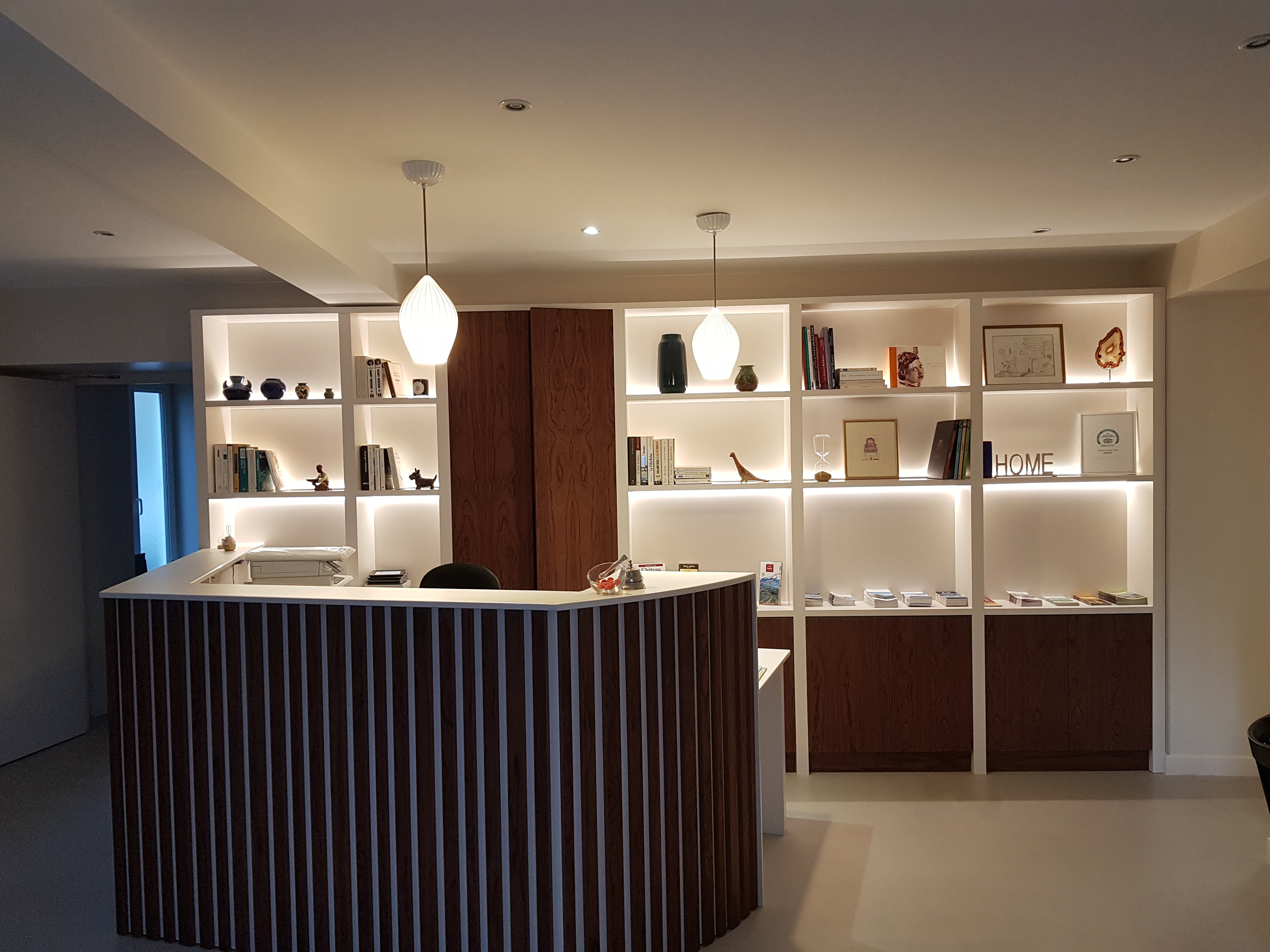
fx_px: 954
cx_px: 635
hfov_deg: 67.3
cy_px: 476
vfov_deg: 53.1
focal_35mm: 26
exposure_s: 1/50
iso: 125
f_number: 1.7
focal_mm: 4.2
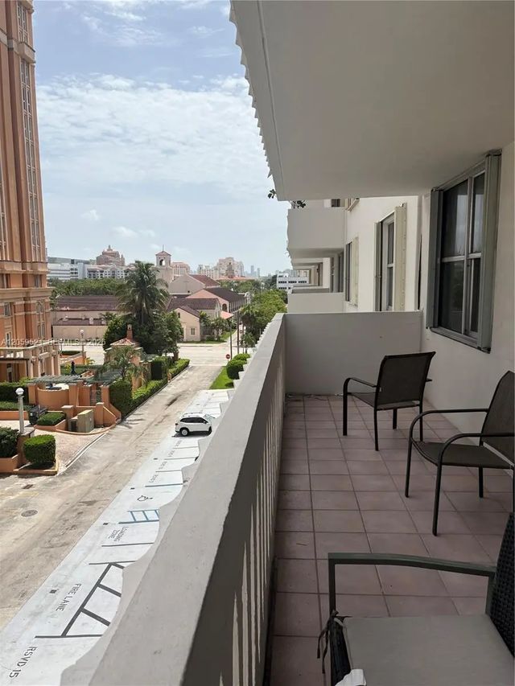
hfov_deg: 53.1
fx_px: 516
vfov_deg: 67.3
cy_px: 343
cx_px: 258
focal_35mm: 26
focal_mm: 5.96
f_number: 1.6
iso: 50
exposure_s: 1/4608
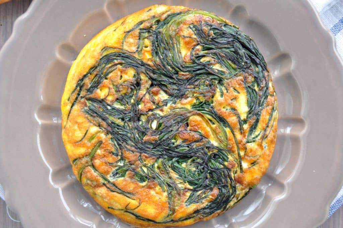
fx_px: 599
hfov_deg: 31.9
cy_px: 114
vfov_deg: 21.5
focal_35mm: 63
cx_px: 172
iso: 800
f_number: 4.8
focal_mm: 42
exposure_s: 1/60
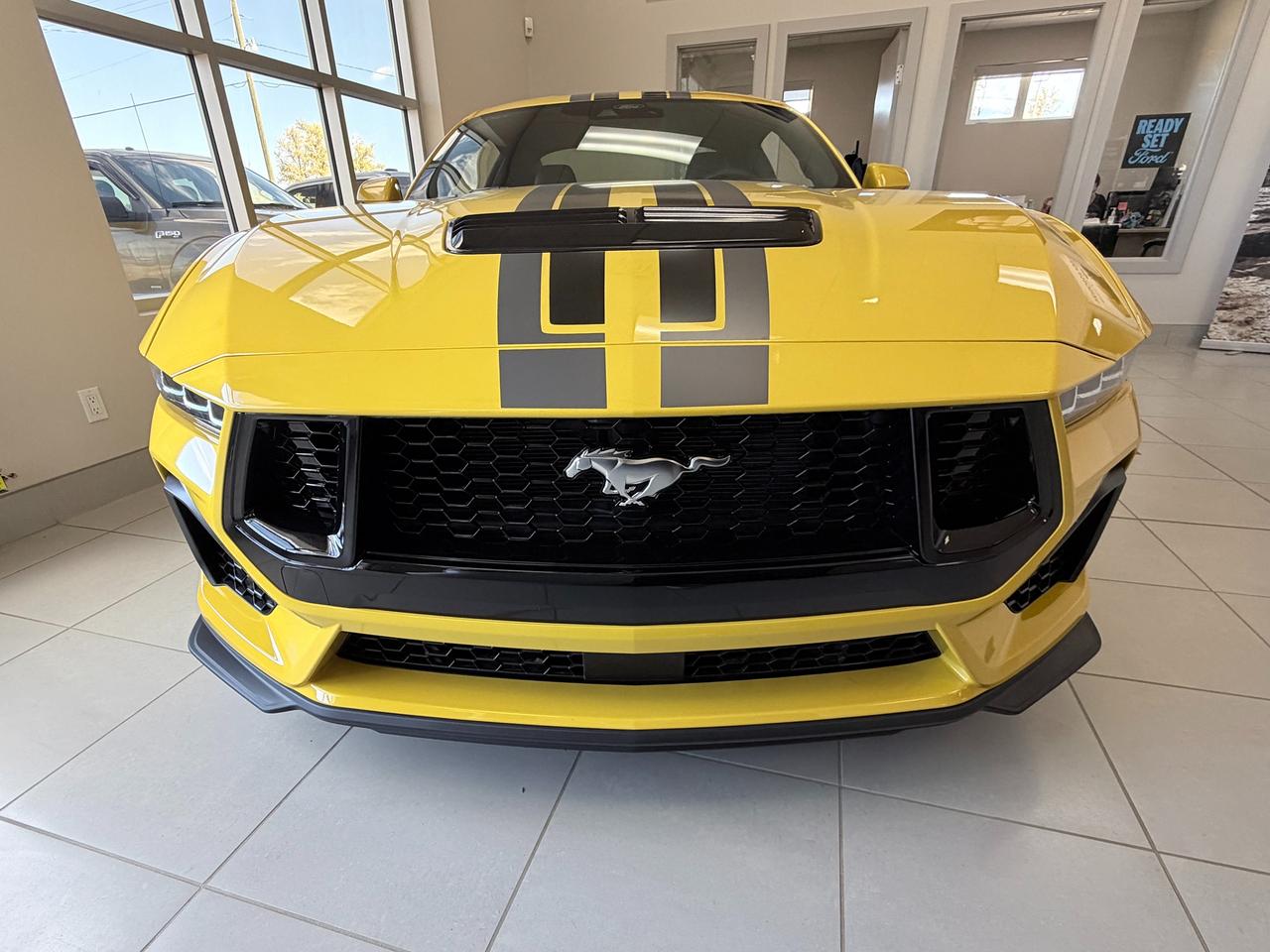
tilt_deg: -25.6
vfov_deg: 85.7
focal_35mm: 14
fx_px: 514
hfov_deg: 102.1
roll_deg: -2.3
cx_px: 635
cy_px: 476
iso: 160
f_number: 2.2
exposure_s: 1/121
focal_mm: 2.22
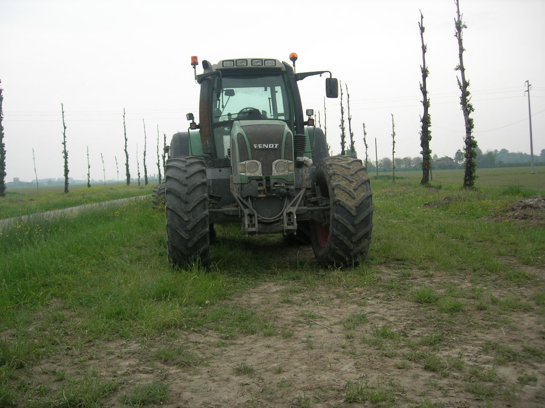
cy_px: 204
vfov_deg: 37.7
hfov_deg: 49.0
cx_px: 272
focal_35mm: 38
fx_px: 598
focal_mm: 7.8
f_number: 2.8
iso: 64
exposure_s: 1/125
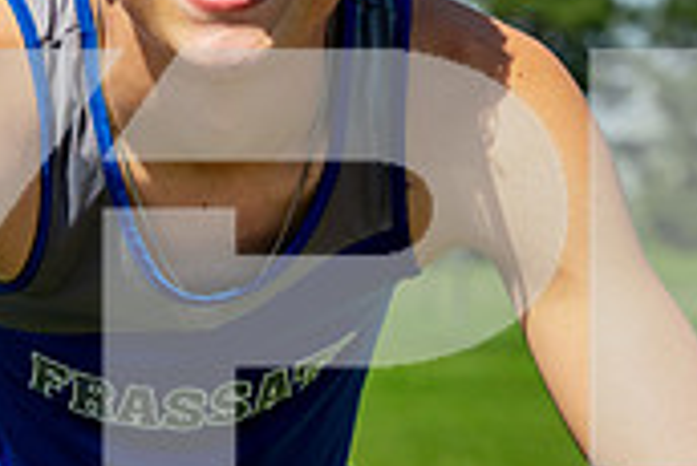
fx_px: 3333
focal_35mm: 172
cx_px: 24
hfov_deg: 11.8
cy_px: 265
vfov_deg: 8.0
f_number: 3.5
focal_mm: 51
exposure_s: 1/250
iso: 100
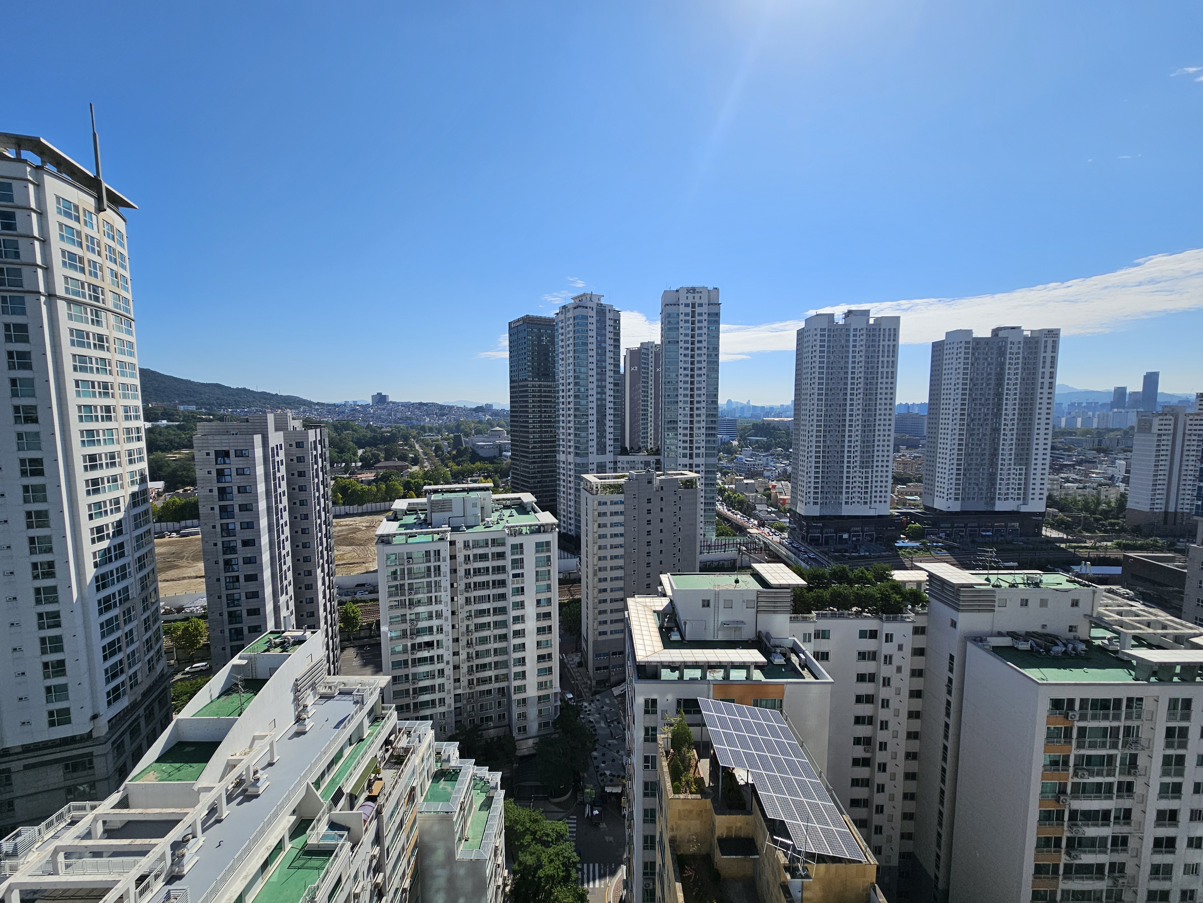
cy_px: 452
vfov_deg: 89.9
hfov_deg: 106.2
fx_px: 452
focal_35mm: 13
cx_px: 602
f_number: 2.2
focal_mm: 2.2
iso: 50
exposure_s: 1/4064
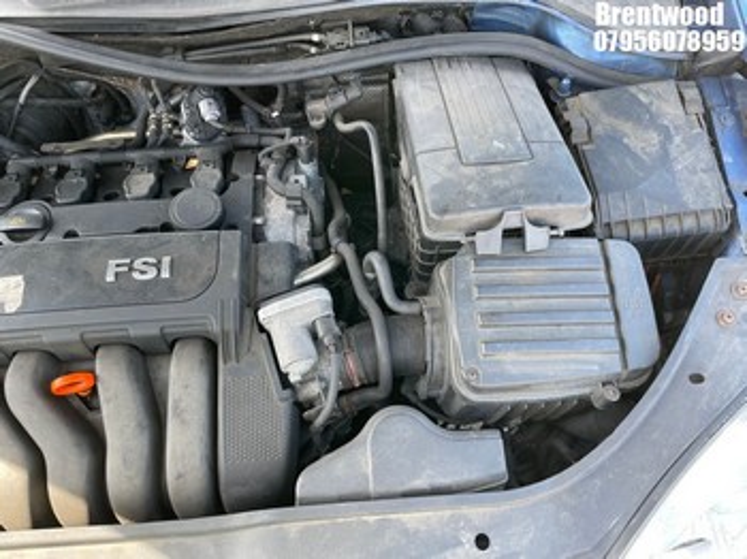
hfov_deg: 67.3
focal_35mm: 26
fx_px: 561
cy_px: 280
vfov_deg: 53.0
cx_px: 374
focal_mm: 4.2
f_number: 1.6
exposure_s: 1/121
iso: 40
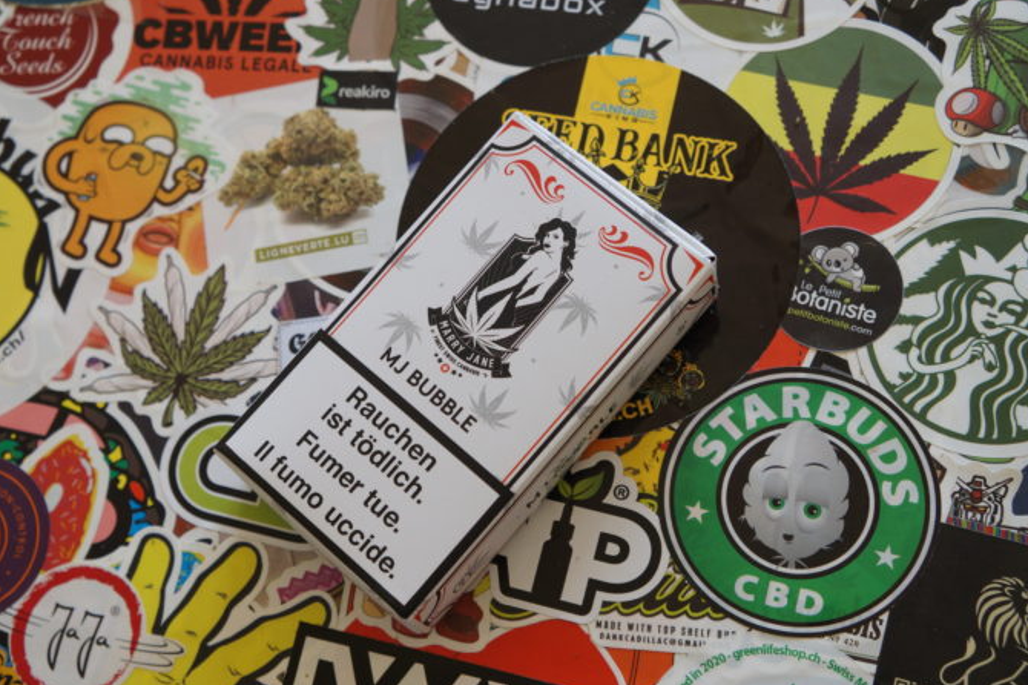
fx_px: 1570
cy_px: 369
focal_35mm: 55
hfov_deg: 36.2
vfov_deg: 24.6
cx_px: 465
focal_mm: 32
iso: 400
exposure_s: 1/100
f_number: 5
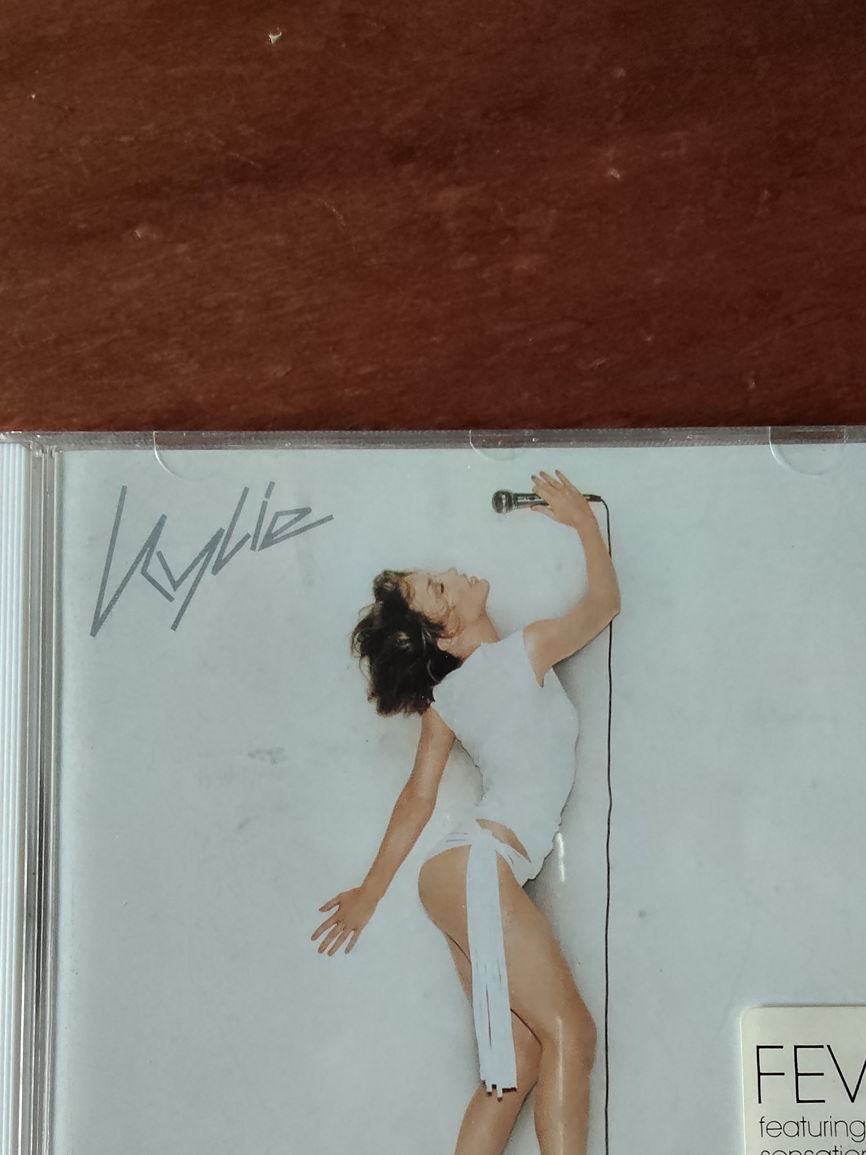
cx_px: 465
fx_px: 1234
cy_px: 809
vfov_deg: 48.9
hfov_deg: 38.6
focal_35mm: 37
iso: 320
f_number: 2
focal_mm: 2.78
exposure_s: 1/33.3
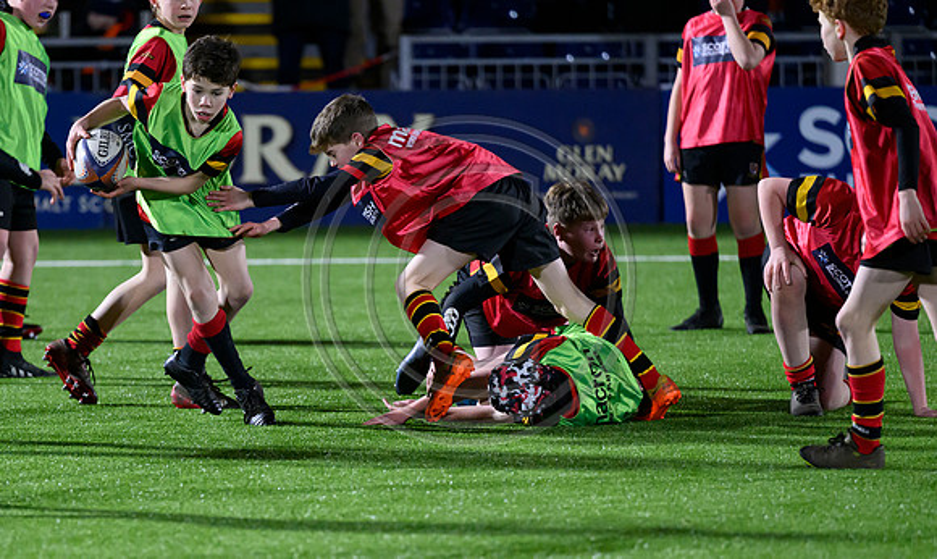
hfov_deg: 7.5
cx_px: 347
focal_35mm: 282
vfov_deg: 4.5
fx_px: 7108
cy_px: 438
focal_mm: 195
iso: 6400
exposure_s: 1/1250
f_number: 3.2
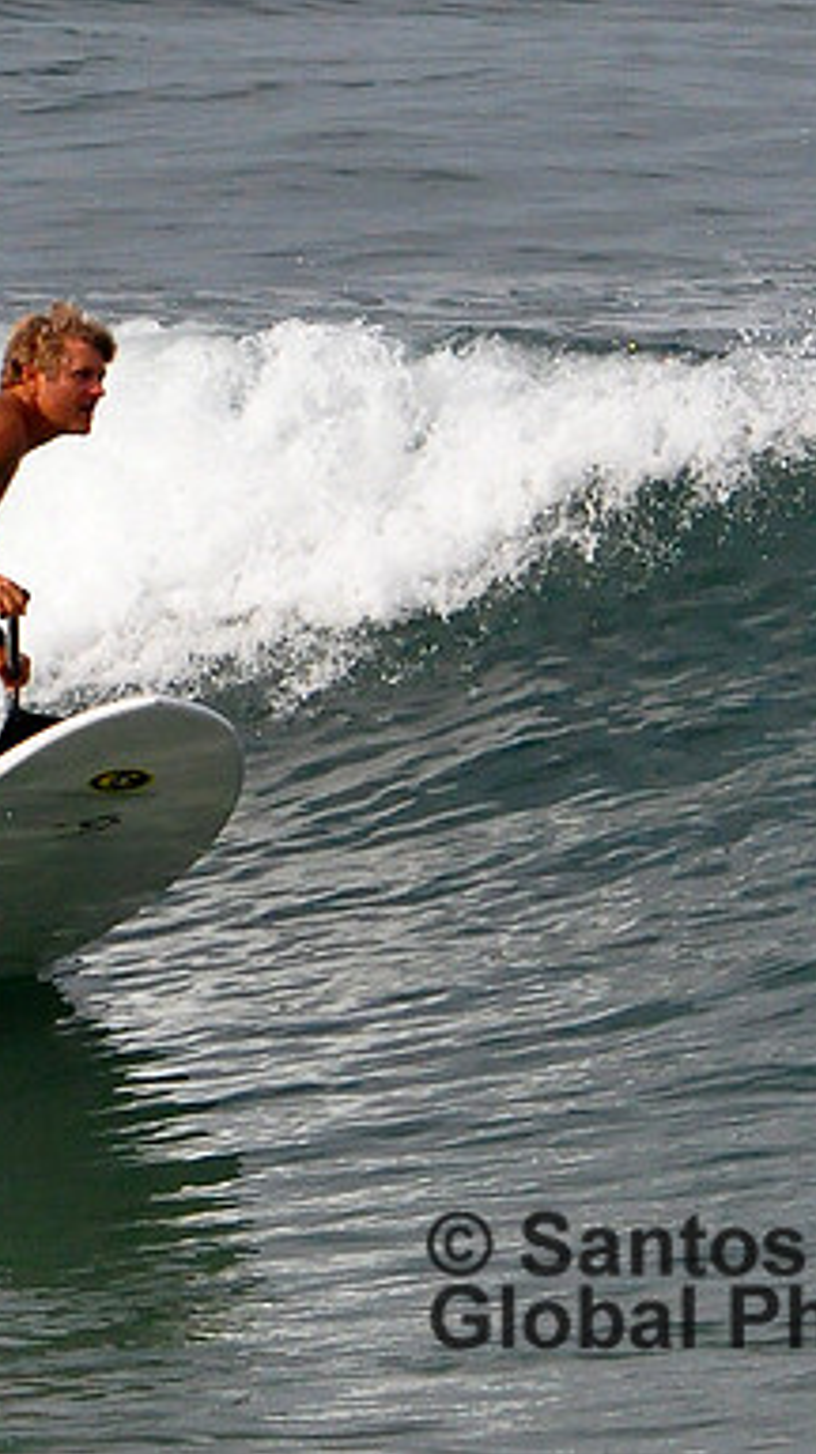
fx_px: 32876
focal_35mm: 853
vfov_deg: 2.5
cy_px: 727
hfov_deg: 1.4
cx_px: 374
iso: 1250
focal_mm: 360
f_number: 9
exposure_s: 1/2500
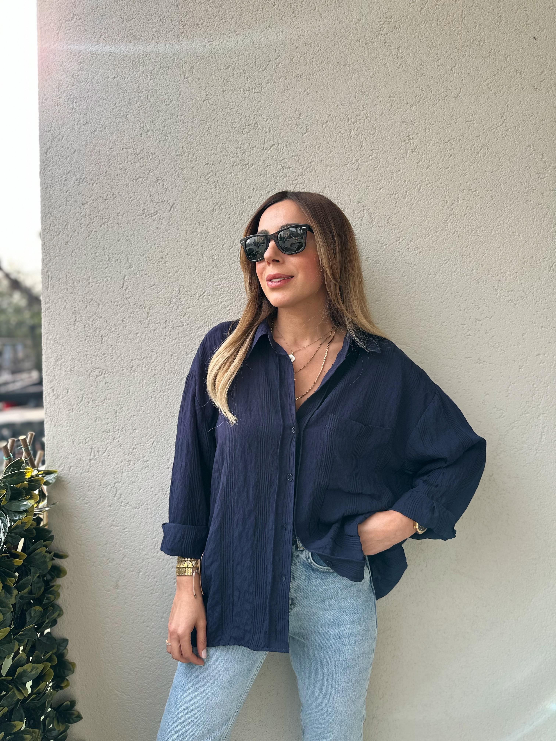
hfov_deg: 56.8
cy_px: 370
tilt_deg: -3.8
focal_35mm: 24
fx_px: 514
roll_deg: -0.1
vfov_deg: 71.6
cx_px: 278
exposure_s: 1/361
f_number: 1.78
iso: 80
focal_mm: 6.86
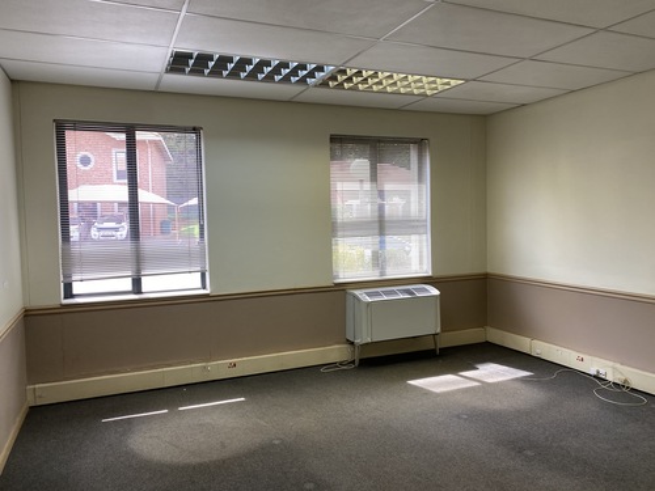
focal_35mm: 26
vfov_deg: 53.1
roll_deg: +1.2
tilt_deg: -2.3
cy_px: 246
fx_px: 492
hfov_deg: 67.3
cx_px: 328
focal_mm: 4.25
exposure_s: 1/100
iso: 80
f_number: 1.8
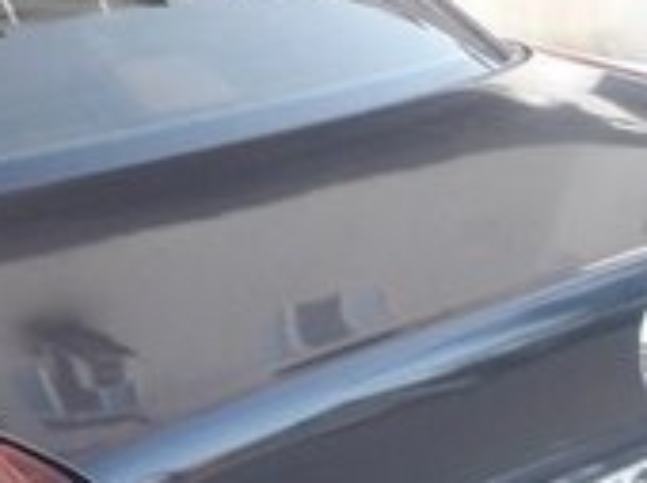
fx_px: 2034
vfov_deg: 13.5
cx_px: -533
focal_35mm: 109
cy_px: 401
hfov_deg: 15.4
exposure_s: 1/33
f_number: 1.9
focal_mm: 3.7
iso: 64
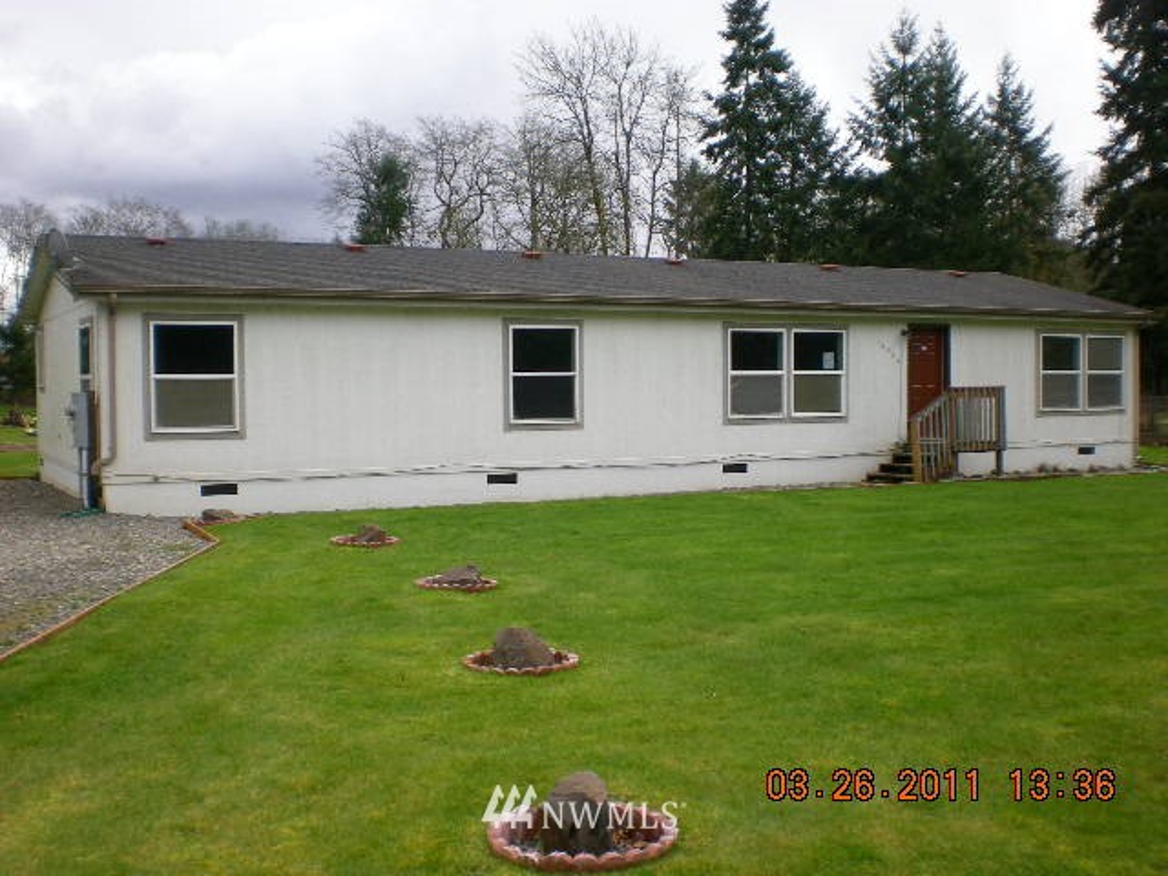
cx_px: 584
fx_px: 1282
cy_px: 438
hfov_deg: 49.0
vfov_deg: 37.7
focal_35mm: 38
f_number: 4.6
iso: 50
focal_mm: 6.3
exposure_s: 1/187
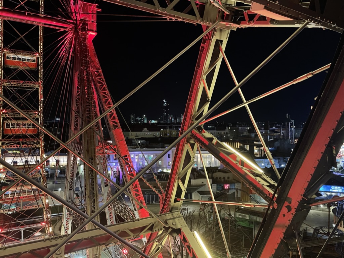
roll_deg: +0.0
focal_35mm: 26
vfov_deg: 53.1
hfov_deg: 67.3
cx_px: 172
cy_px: 129
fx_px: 258
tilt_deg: -0.8
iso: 1000
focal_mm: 4.2
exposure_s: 1/25
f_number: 1.6
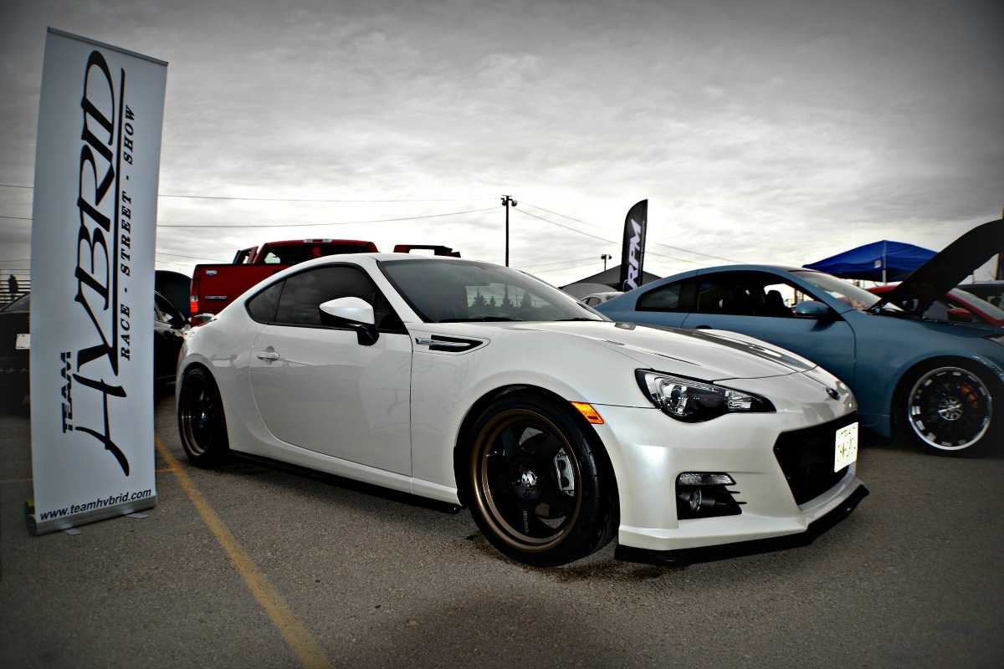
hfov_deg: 57.2
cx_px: 502
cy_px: 334
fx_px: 920
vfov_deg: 40.0
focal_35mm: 33
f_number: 4
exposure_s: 1/160
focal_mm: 22
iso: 100
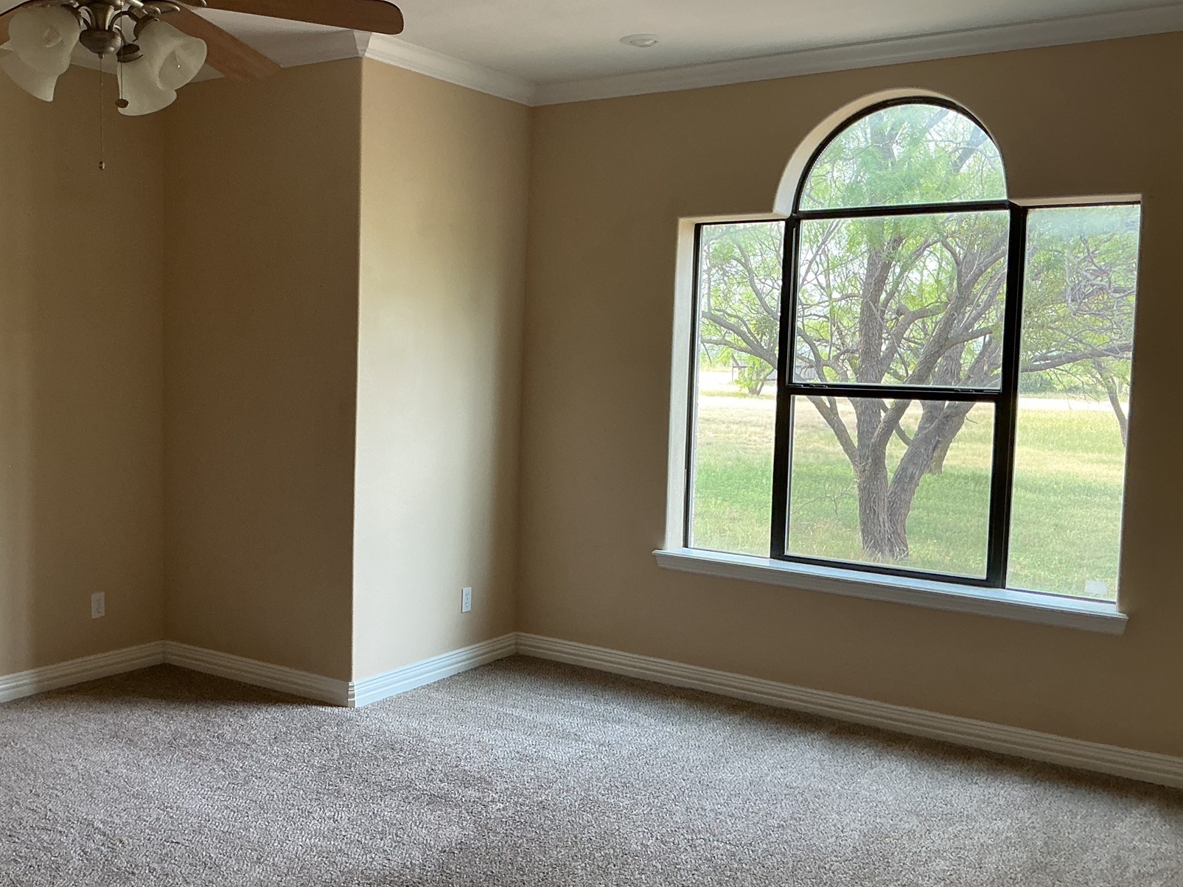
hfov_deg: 49.8
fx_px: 1265
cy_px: 444
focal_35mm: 37
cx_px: 467
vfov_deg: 38.7
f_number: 1.8
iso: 64
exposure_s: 1/60
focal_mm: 3
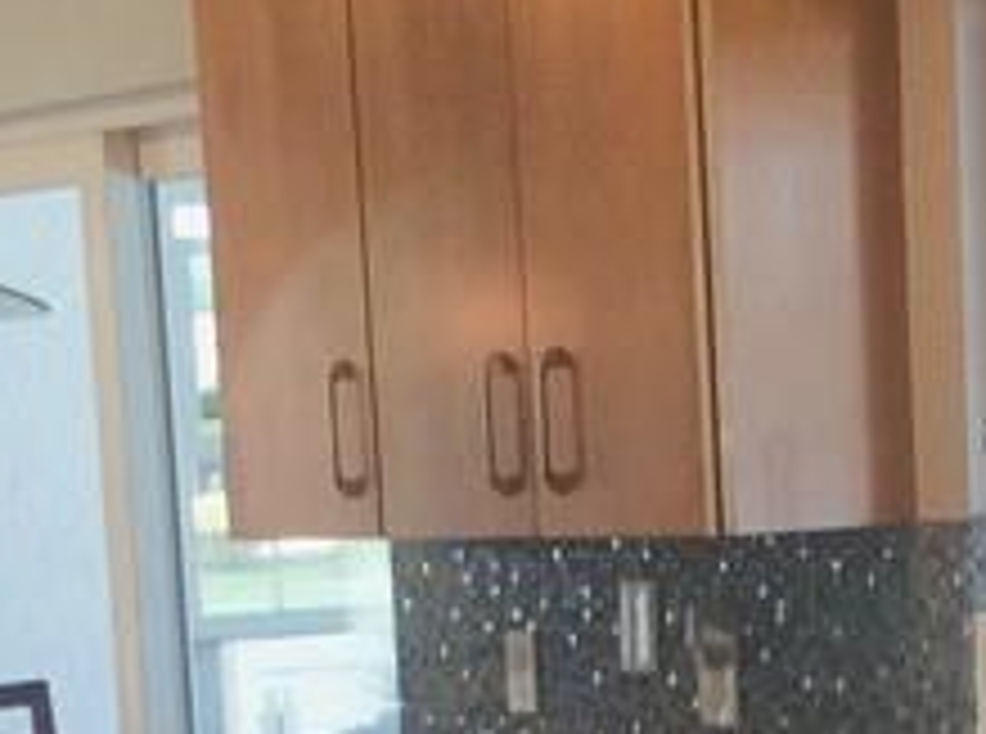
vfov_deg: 9.6
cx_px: 828
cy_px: 1027
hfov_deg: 13.1
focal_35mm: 150
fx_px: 4261
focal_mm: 3.3
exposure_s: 1/30
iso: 32
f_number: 2.4
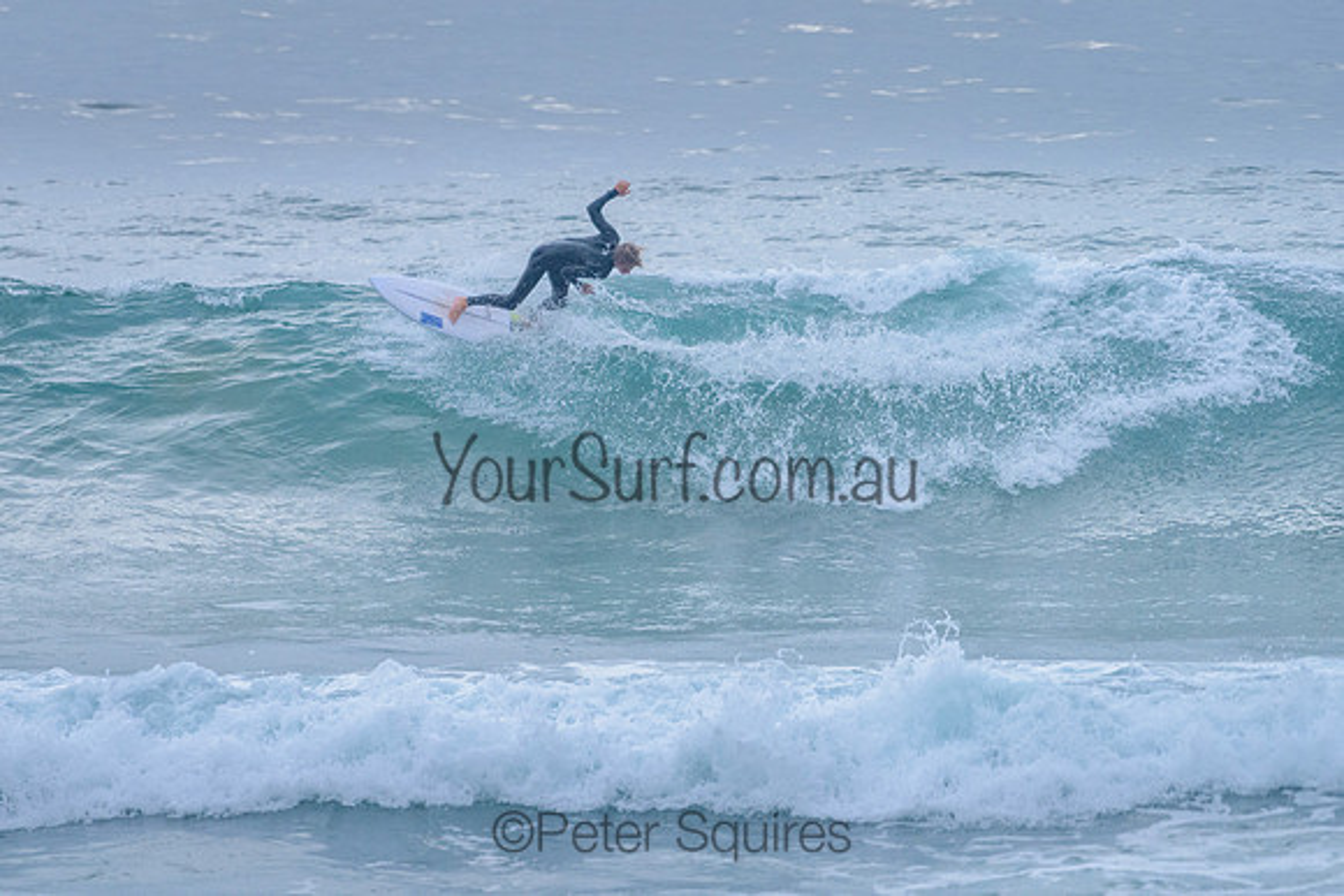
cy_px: 347
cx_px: 529
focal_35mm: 466
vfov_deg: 3.0
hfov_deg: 4.4
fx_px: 17392
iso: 1600
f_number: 5.6
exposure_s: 1/2000
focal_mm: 380
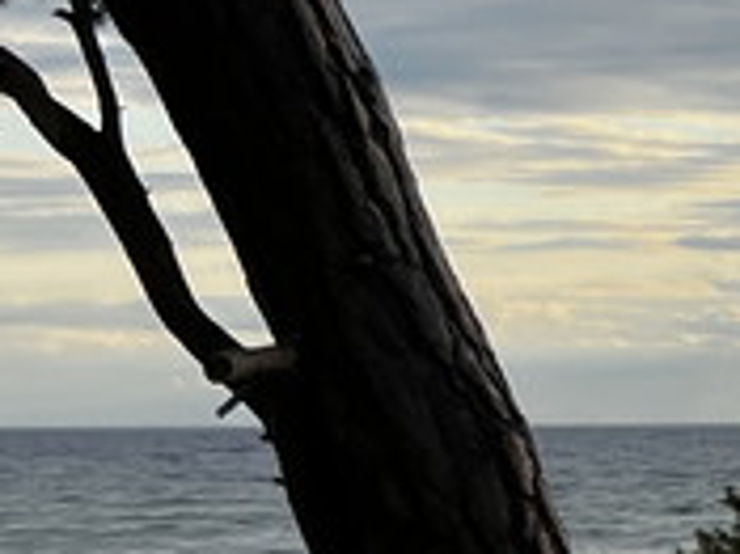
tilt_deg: -0.7
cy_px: 482
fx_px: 3055
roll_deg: +1.3
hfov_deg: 11.2
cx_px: 1861
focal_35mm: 143
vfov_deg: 10.3
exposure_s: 1/1344
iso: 50
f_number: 1.5
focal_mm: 5.7
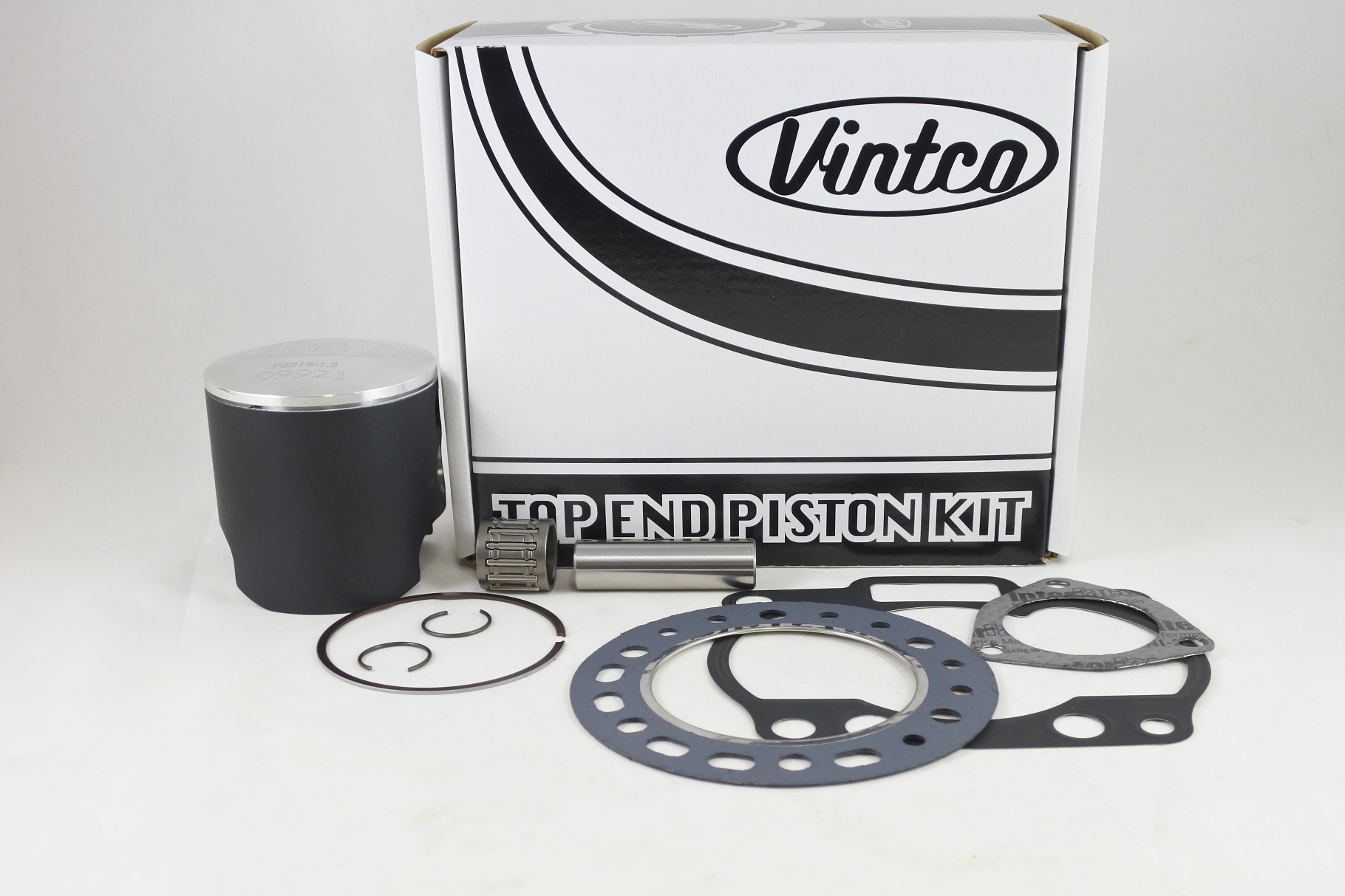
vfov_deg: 35.0
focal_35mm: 38
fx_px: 1419
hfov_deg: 50.7
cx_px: 672
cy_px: 448
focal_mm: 14.3
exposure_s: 1/125
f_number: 4
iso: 560
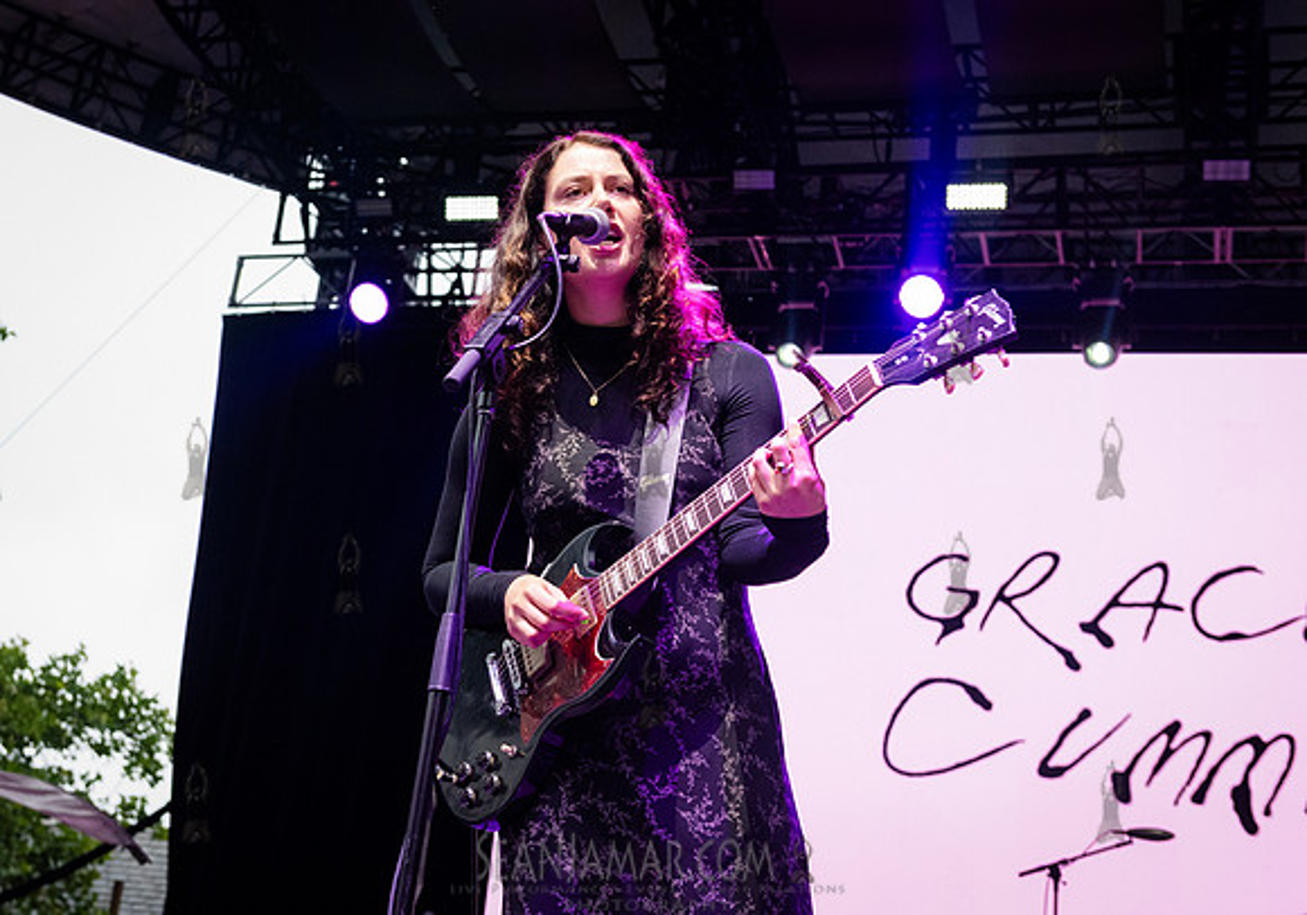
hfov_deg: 32.5
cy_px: 405
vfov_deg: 23.2
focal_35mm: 60
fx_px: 2227
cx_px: 472
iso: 3200
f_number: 4.5
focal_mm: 48
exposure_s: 1/500
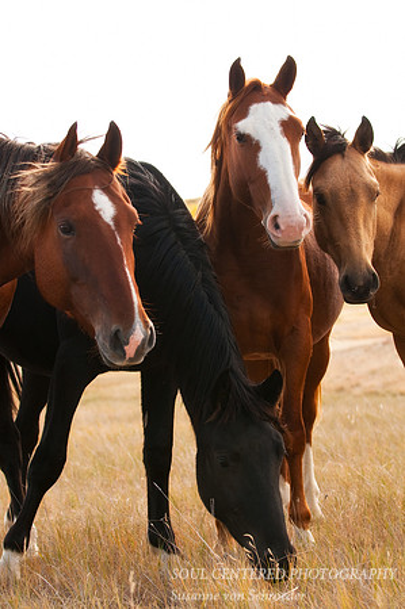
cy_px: 304
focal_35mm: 105
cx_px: 202
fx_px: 1776
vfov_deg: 19.5
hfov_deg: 13.0
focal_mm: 70
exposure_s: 1/500
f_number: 4
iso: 160
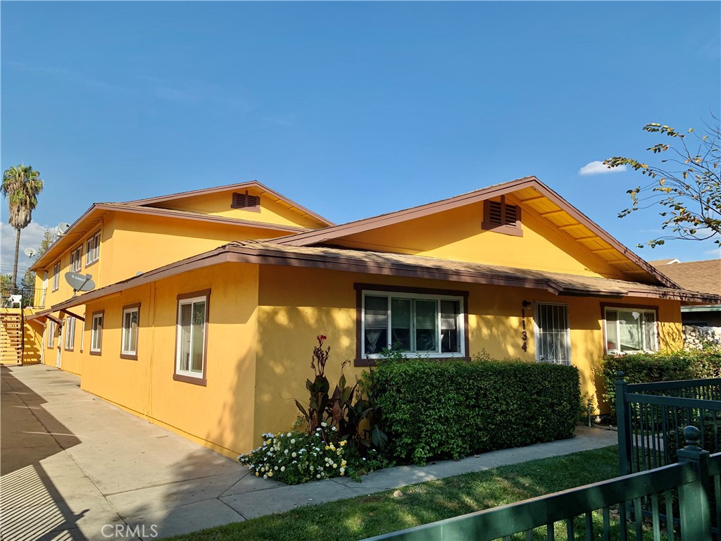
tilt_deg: +7.1
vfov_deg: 53.1
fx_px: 542
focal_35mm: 26
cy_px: 270
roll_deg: -0.4
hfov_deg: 67.3
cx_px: 360
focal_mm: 4.25
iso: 25
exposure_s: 1/2160
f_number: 1.8
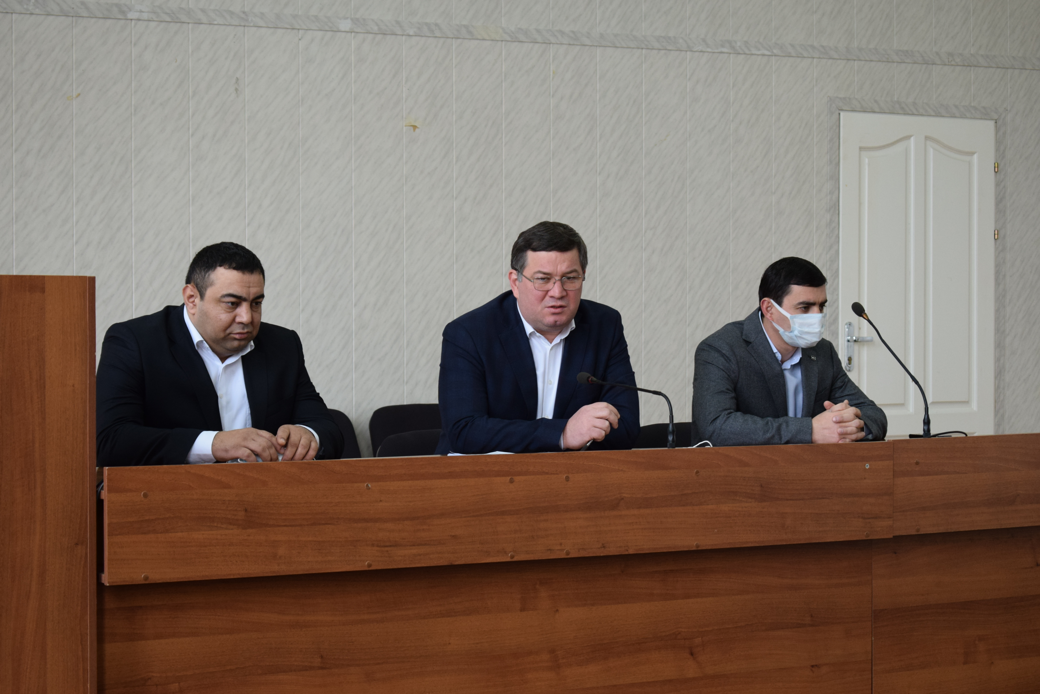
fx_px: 2384
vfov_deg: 16.6
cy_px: 347
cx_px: 520
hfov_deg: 24.6
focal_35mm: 82
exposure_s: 1/60
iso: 1000
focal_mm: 55
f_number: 5.6
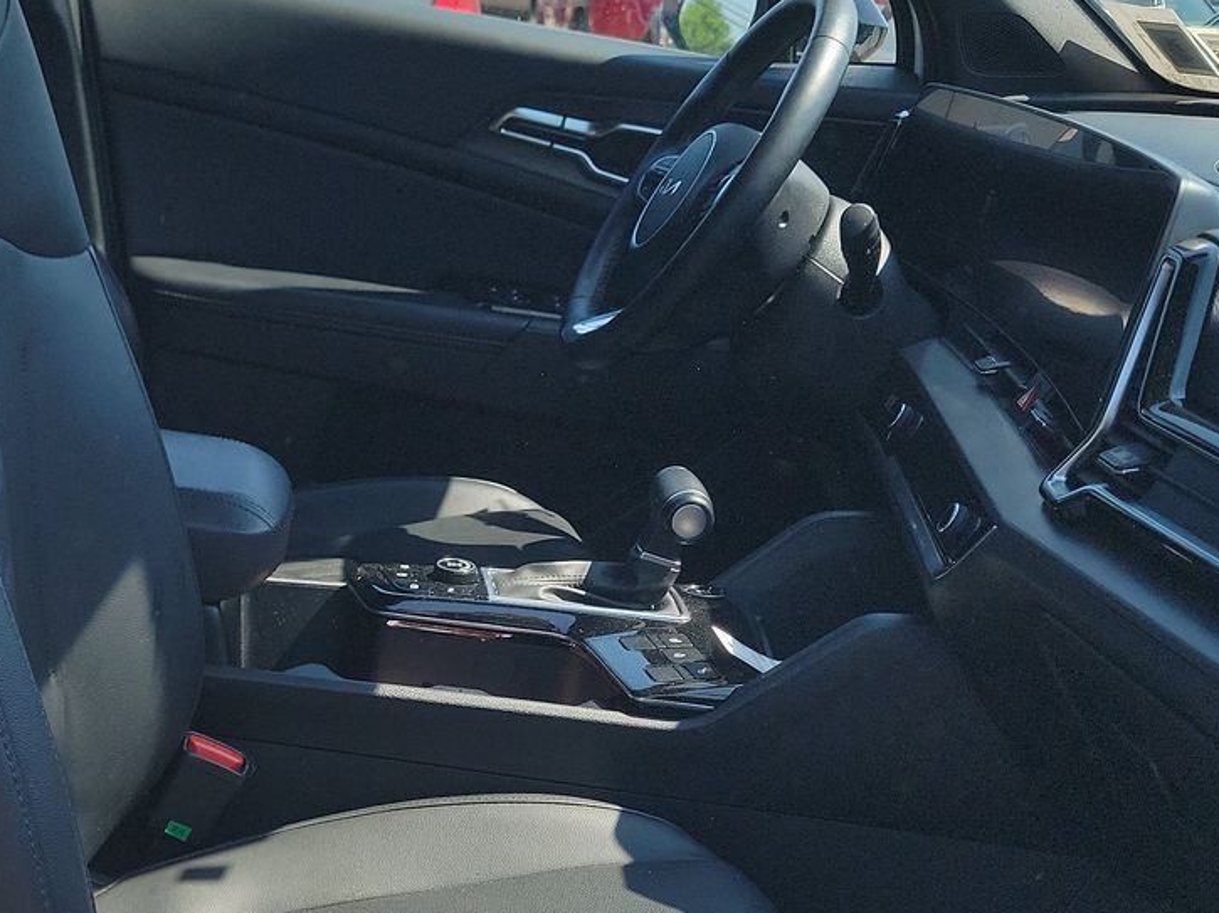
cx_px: 326
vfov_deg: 27.0
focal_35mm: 53
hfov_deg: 35.5
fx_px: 1865
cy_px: 710
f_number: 1.8
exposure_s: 1/317
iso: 50
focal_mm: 6.7
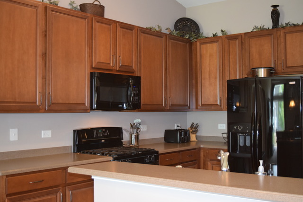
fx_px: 391
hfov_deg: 42.3
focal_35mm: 46
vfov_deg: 29.0
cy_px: 101
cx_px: 152
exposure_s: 1/60
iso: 1800
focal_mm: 31
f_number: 4.2
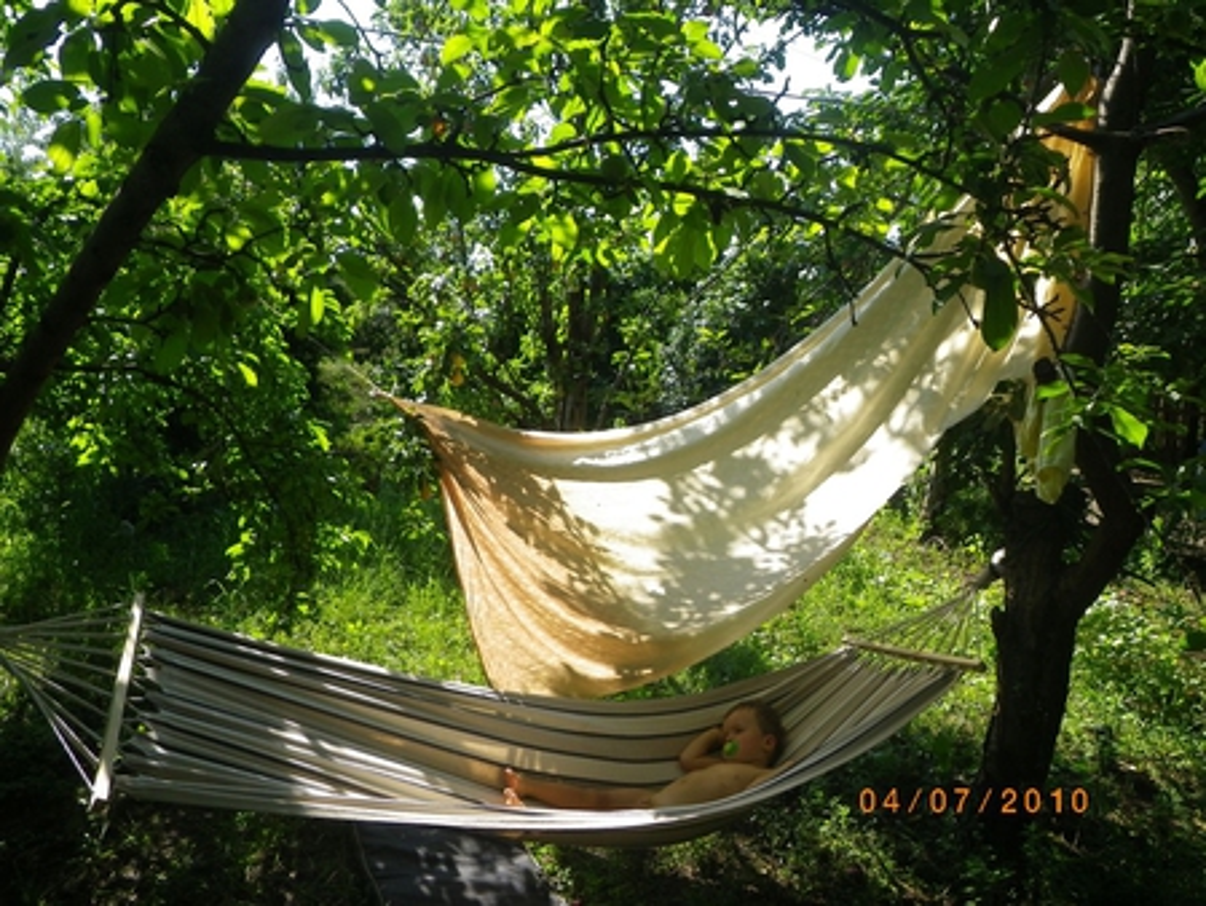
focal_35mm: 28
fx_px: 976
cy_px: 453
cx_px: 603
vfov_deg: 49.8
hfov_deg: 63.4
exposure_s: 1/200
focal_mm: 5
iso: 80
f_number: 4.2
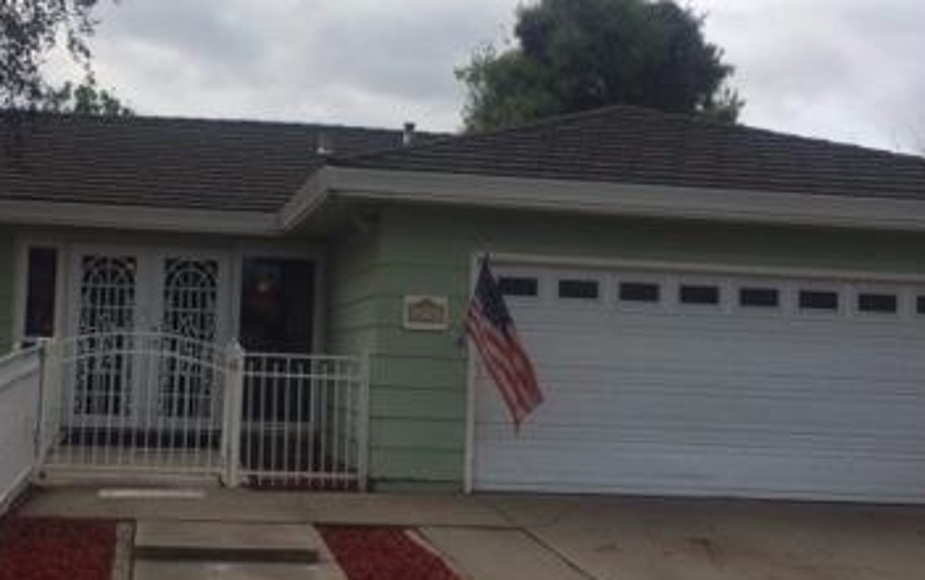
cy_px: 232
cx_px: 327
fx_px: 1413
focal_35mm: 56
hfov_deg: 36.0
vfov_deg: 23.2
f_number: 2.2
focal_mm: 4.15
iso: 32
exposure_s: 1/2740
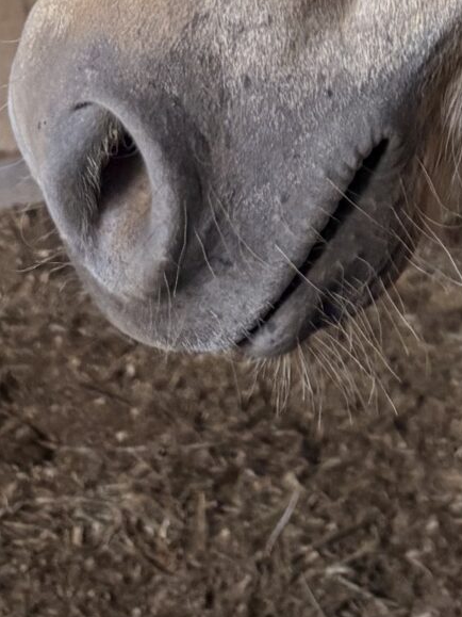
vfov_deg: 14.8
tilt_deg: -3.1
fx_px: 2047
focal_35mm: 115
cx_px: 612
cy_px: -515
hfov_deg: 12.5
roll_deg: -1.4
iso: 160
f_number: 1.6
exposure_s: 1/60
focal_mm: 5.96
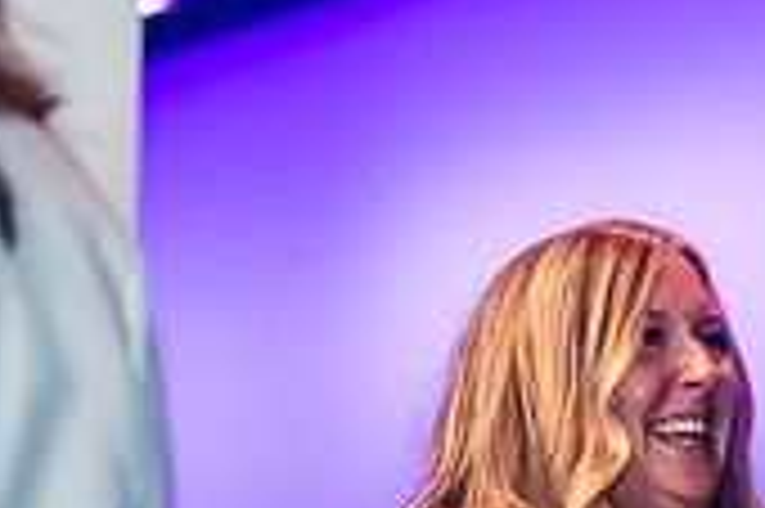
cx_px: 837
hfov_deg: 8.6
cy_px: 641
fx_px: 5074
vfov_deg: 5.7
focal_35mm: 239
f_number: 3.5
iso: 3200
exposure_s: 1/200
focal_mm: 70
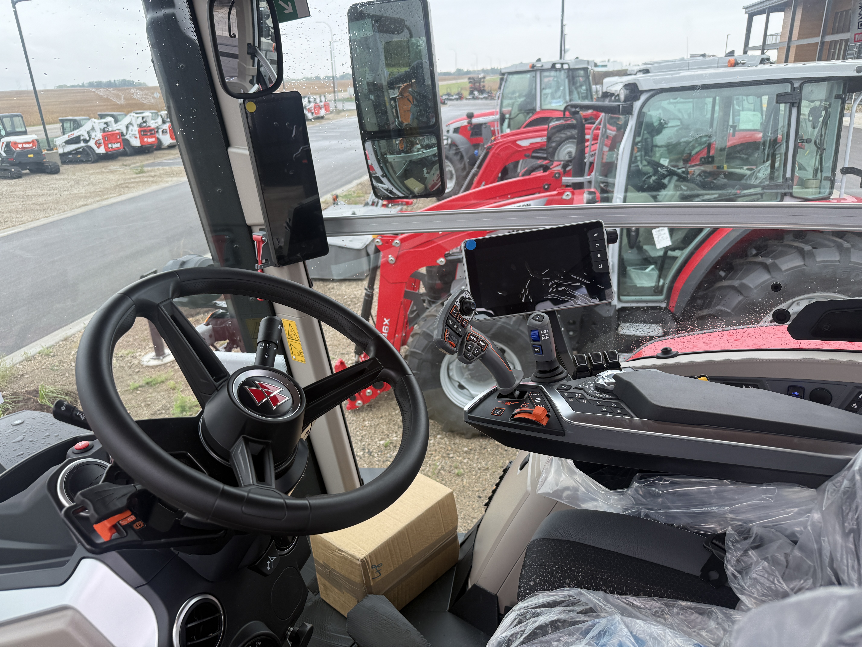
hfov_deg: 71.6
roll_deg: +2.6
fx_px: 598
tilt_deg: -22.6
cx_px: 431
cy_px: 324
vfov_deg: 56.8
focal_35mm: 24
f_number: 1.78
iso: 100
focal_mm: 6.76
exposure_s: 1/176
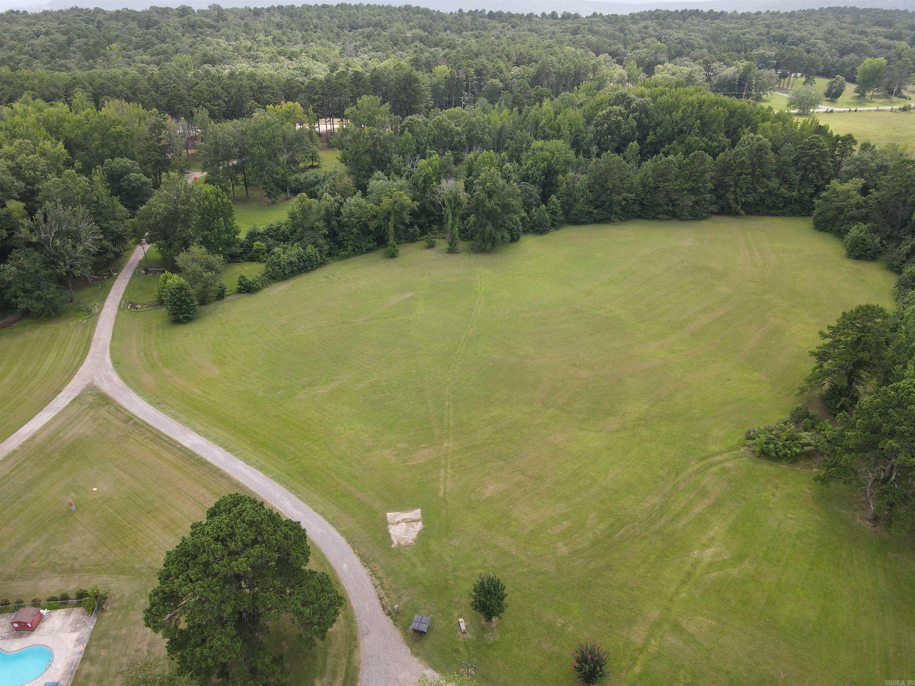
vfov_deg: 56.8
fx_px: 634
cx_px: 458
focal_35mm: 24
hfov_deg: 71.6
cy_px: 343
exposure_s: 1/180
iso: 100
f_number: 2.8
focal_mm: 4.5
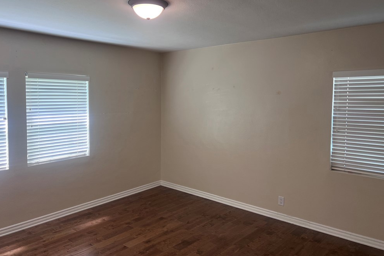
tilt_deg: -2.7
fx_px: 299
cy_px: 120
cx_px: 189
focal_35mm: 28
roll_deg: -0.7
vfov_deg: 46.4
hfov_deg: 65.5
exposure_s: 1/60
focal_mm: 5.7
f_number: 1.5
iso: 64
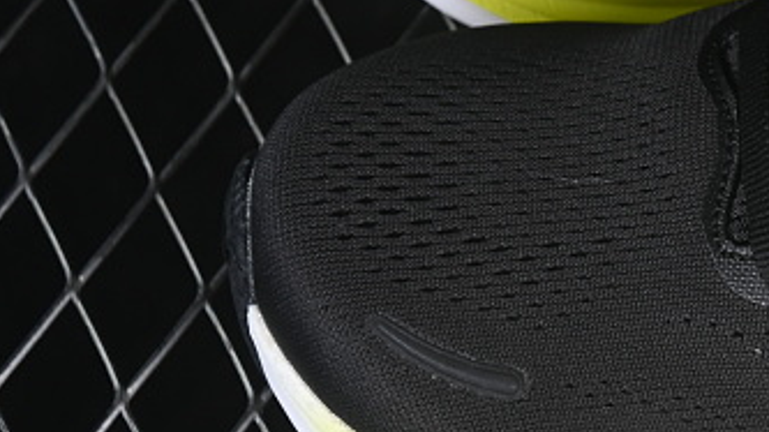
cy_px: 30
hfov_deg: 8.3
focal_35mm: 255
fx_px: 5198
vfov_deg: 4.8
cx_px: 1169
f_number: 6.3
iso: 160
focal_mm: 50
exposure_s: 1/60
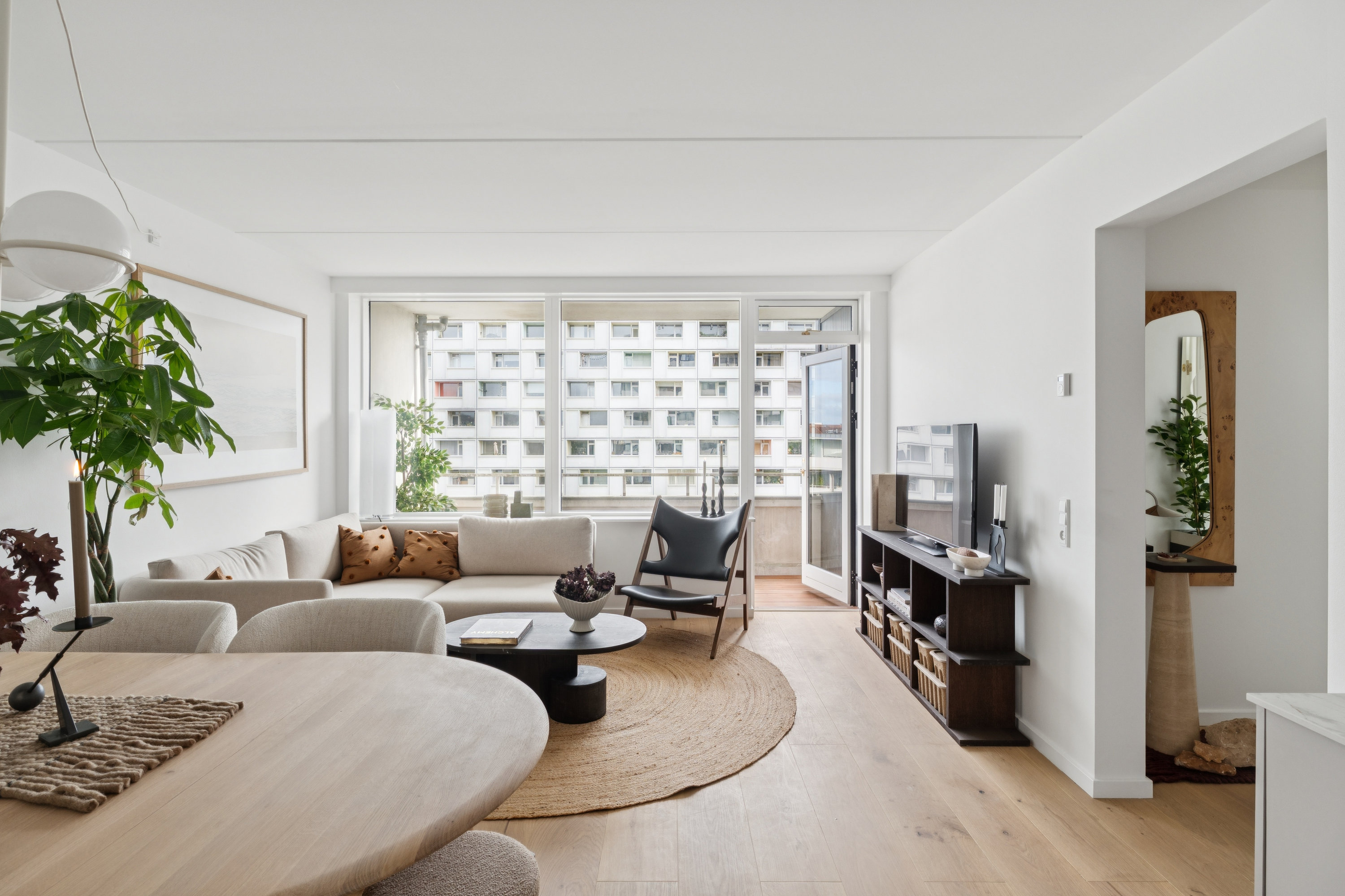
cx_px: 672
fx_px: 672
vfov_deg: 67.4
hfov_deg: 90.0
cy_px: 448
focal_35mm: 18
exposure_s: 1/40
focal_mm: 12
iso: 200
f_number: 7.1
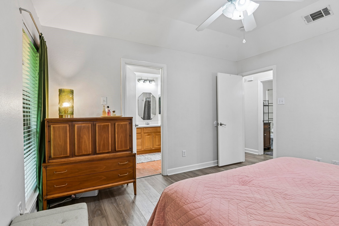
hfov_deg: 90.0
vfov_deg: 67.4
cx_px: 170
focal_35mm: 18
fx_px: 169
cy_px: 113
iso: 400
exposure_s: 1/5
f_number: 8
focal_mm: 18
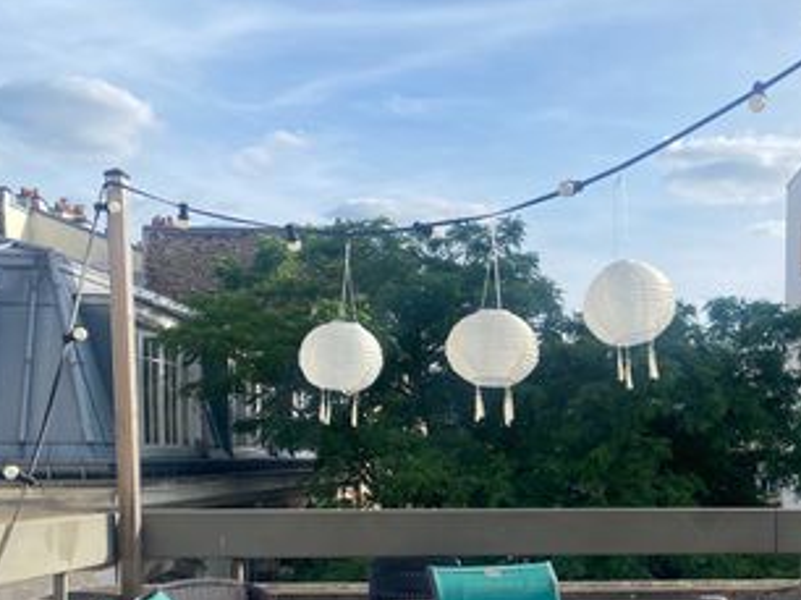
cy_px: 534
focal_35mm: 51
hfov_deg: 35.8
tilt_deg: -4.2
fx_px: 1179
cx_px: 683
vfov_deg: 27.5
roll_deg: -0.6
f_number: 1.8
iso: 32
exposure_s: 1/1866
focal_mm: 4.25
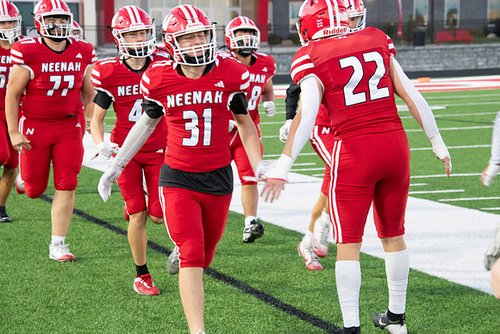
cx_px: 250
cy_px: 167
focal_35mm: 135
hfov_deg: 15.2
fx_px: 1875
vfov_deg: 10.2
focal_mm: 135
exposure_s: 1/250
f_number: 9
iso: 8000
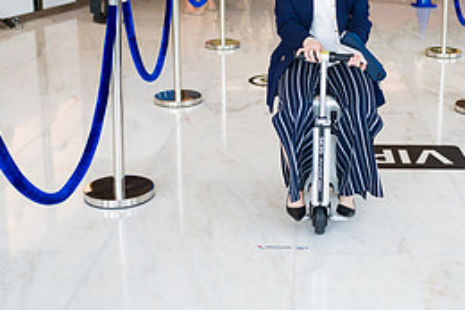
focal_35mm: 58
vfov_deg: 23.0
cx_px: 315
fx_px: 749
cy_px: 54
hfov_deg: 34.2
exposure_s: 1/200
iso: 320
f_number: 3.2
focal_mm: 26
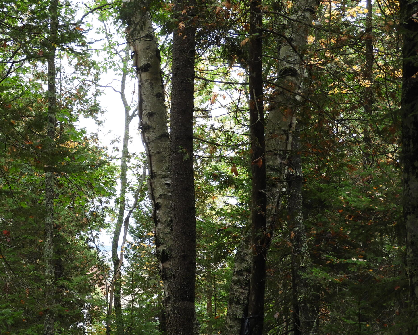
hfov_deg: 22.0
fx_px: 1064
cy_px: 178
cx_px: 106
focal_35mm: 86
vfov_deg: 17.9
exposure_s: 1/30
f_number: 4
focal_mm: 9.9
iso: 125
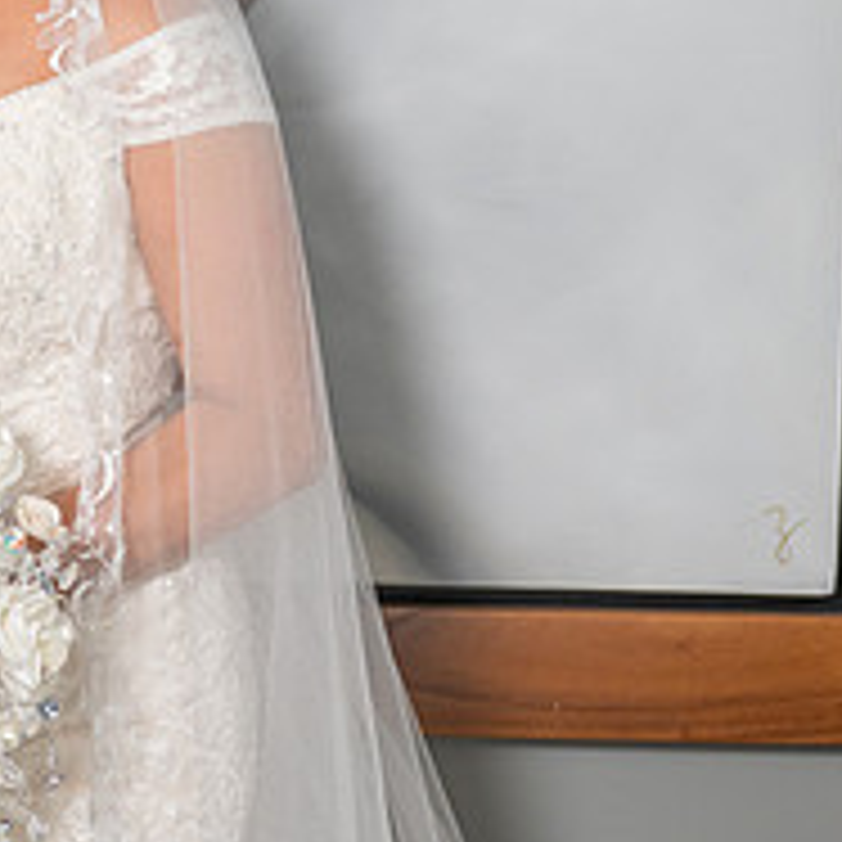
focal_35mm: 132
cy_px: 61
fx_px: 3633
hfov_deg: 12.5
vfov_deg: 13.1
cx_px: -437
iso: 640
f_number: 5
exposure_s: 1/125
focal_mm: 50
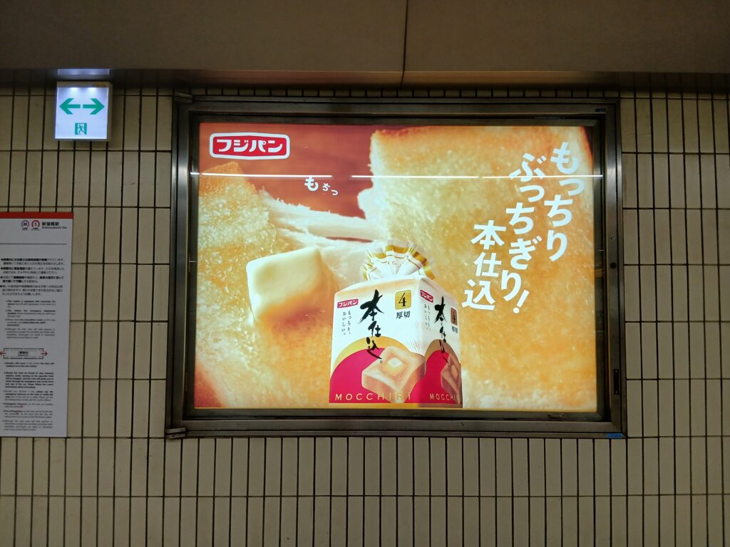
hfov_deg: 67.3
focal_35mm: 26
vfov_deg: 53.1
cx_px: 365
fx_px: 548
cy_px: 274
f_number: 1.8
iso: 50
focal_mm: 3.86
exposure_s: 1/60
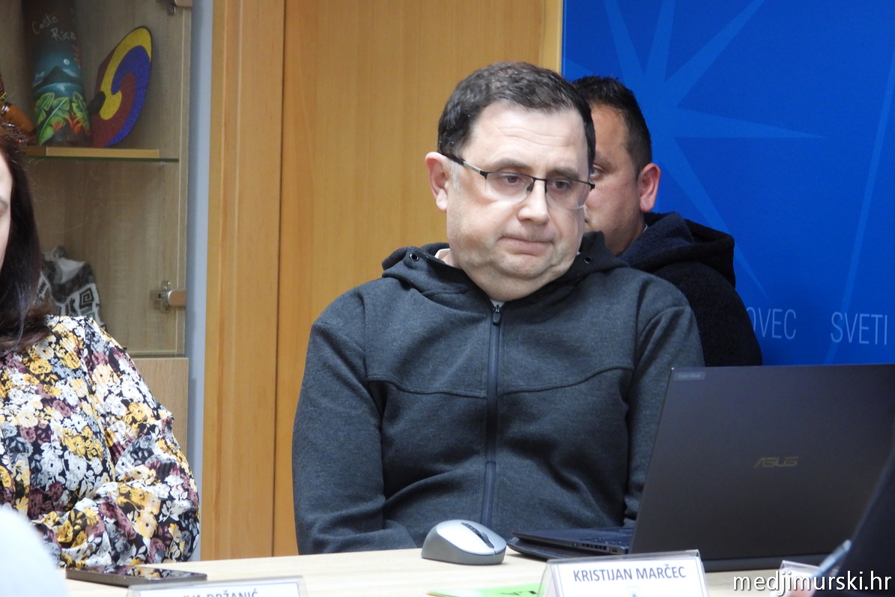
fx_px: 3506
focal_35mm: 141
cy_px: 275
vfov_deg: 9.7
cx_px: 449
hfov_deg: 14.5
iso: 400
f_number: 4
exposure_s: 1/15
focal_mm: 24.3
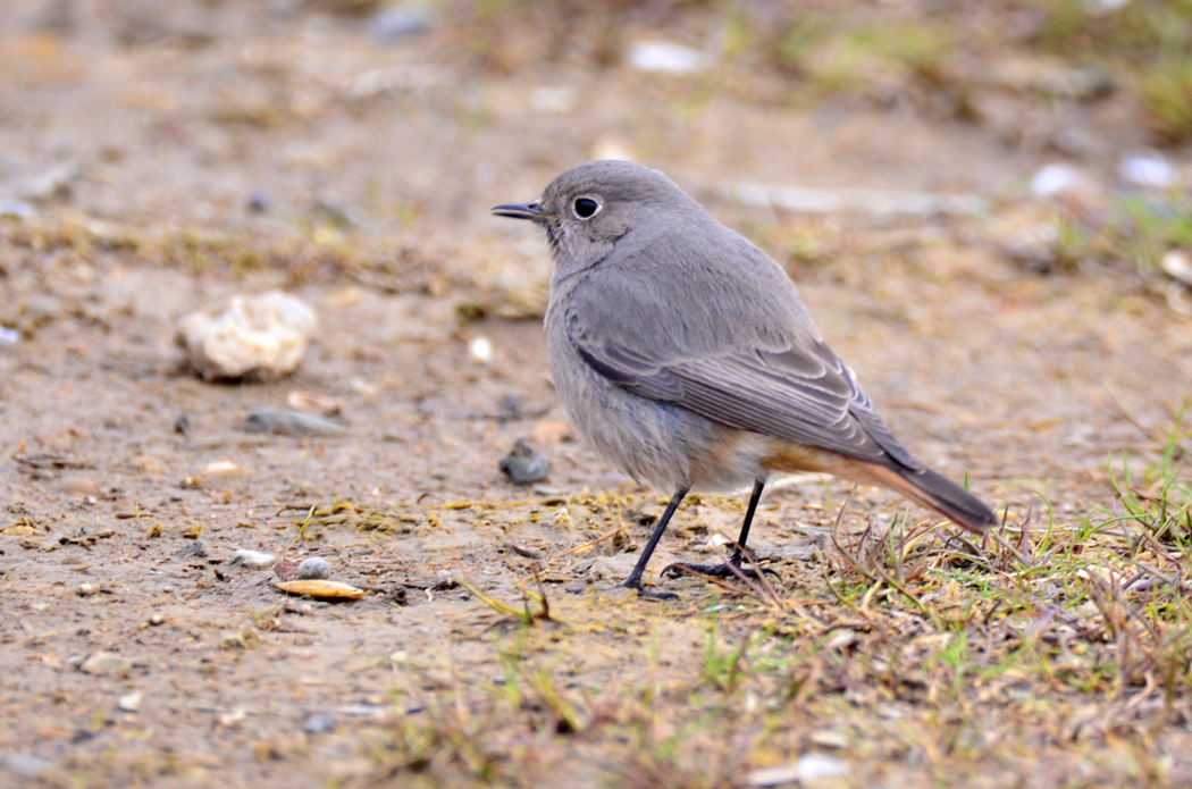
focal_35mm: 900
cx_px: 596
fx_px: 29732
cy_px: 394
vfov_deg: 1.5
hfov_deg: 2.3
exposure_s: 1/200
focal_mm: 600
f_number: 6.3
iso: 320
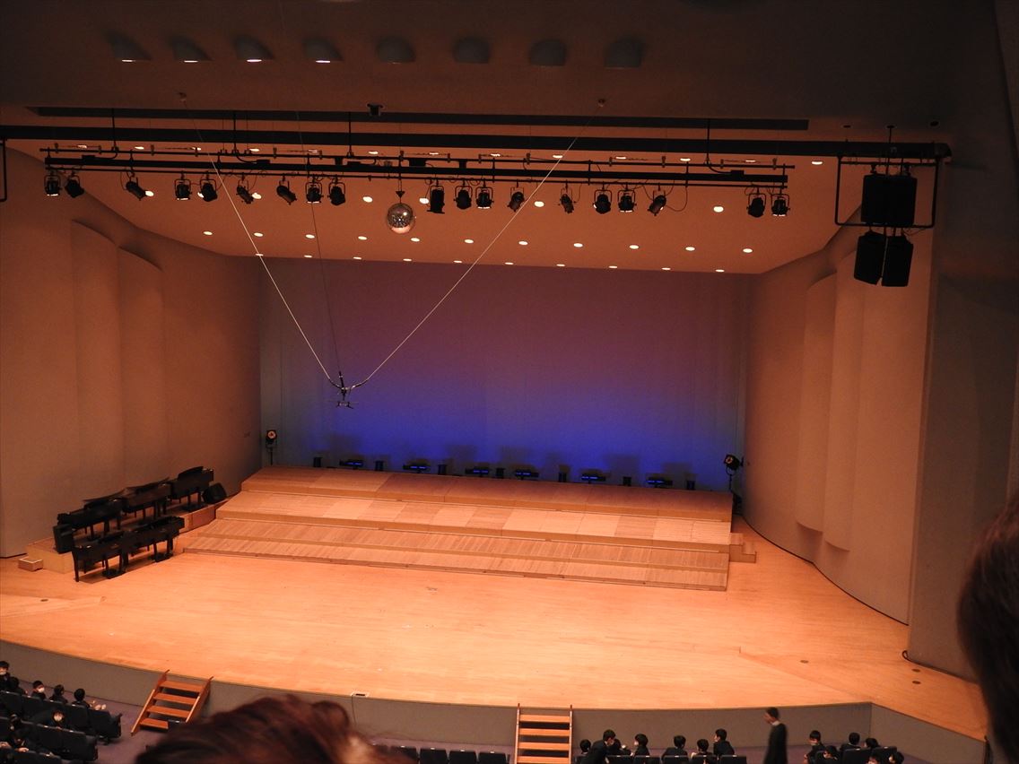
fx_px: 1472
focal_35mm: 50
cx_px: 510
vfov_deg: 29.1
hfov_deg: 38.2
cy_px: 382
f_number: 4
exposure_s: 1/8
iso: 450
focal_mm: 9
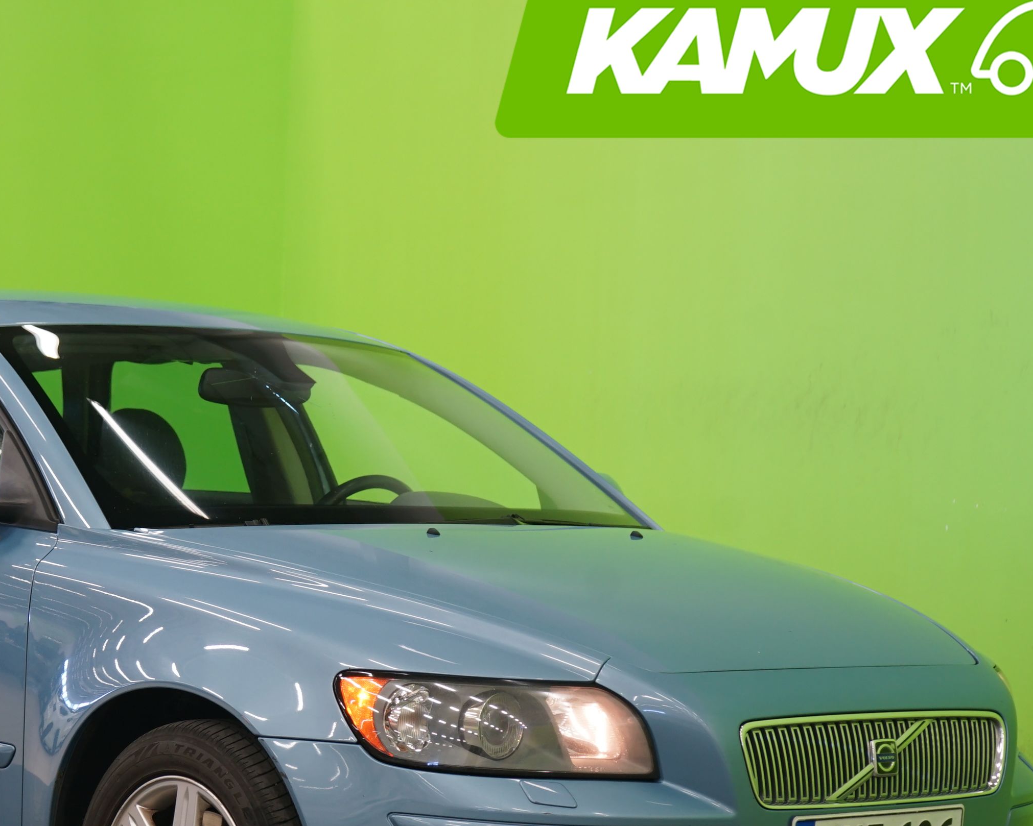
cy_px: 571
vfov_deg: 16.2
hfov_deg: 20.0
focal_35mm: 95
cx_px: 242
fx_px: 2905
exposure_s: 1/8
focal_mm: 52
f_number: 5
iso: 400
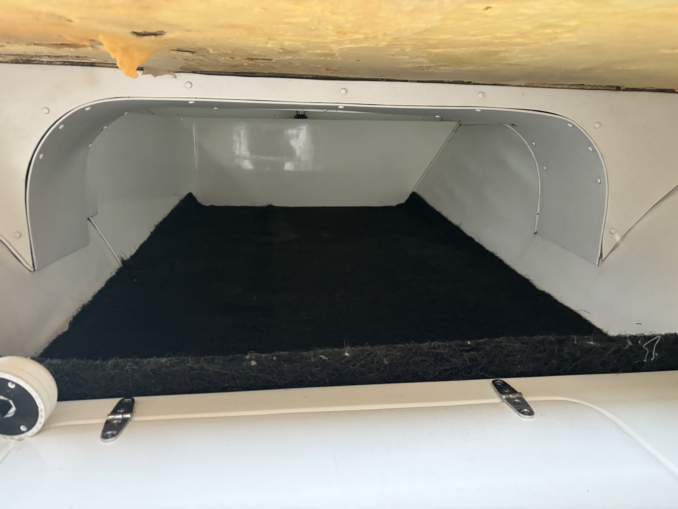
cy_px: 254
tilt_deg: -18.1
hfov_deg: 67.3
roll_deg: -0.5
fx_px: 509
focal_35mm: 26
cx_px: 339
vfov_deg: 53.1
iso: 500
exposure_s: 1/48
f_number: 1.6
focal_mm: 5.96
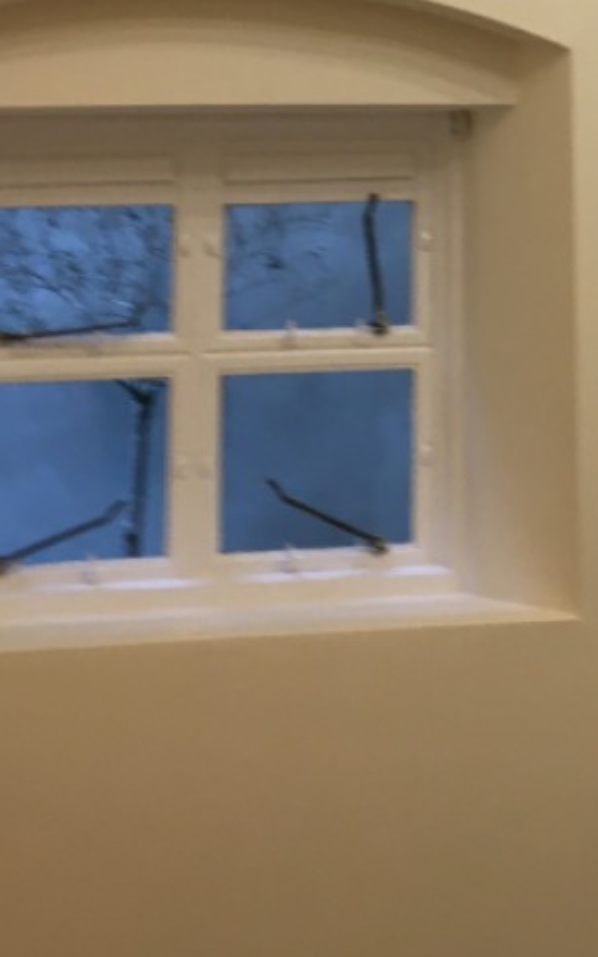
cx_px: 632
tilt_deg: +11.7
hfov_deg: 16.7
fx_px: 1982
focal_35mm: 76
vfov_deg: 25.3
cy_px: -81
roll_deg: +0.7
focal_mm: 4.15
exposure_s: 1/33
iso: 80
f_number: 2.2
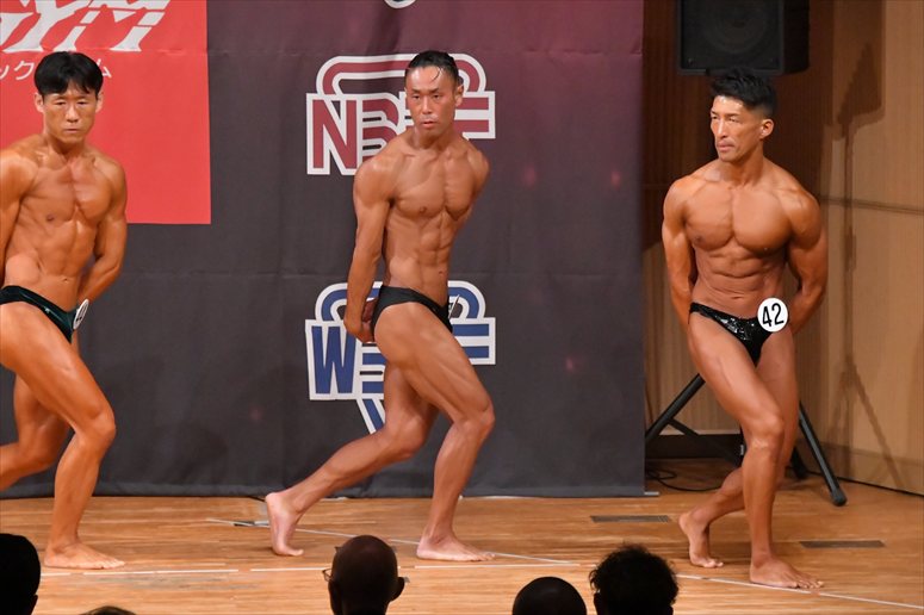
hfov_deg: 6.9
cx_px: 462
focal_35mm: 300
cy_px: 308
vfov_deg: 4.6
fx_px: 7696
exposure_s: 1/400
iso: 11400
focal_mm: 200
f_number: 5.6
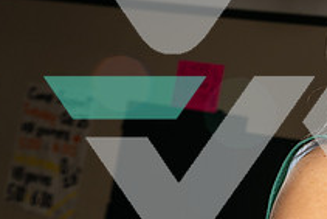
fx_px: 1300
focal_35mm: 143
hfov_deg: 13.7
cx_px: 439
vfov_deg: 9.6
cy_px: 159
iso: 320
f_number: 7.1
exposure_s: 1/250
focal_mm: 52
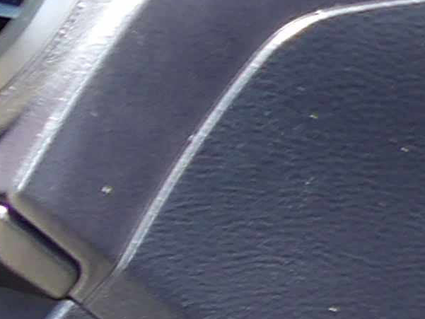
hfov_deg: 7.9
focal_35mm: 184
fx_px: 2260
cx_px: -1164
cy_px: 729
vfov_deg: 7.6
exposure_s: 1/43
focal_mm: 4.3
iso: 100
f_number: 3.2
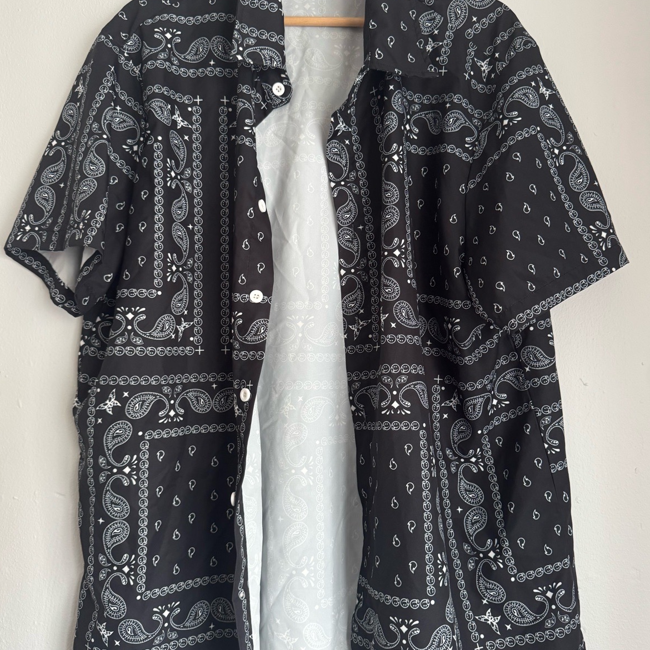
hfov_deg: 55.6
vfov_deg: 55.6
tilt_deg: +3.0
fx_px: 616
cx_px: 327
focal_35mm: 29
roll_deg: -0.2
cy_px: 321
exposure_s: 1/48
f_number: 1.78
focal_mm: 6.76
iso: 320
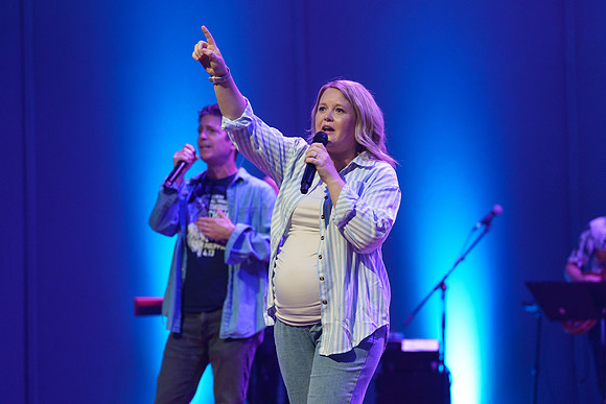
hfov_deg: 15.2
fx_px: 2275
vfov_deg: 10.2
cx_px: 282
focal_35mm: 135
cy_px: 202
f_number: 2.8
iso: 1600
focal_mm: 119
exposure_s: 1/200
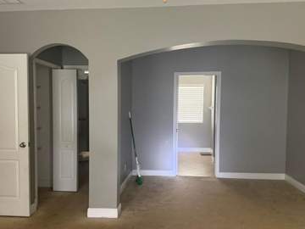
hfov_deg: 56.8
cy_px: 124
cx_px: 149
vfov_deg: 44.1
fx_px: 282
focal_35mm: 32
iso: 800
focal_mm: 6.76
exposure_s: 1/41
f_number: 1.78
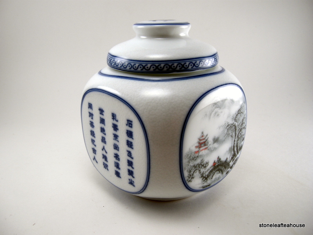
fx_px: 316
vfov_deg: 40.7
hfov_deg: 52.6
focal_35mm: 35
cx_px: 156
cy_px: 118
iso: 64
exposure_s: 1/125
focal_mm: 7.5
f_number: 3
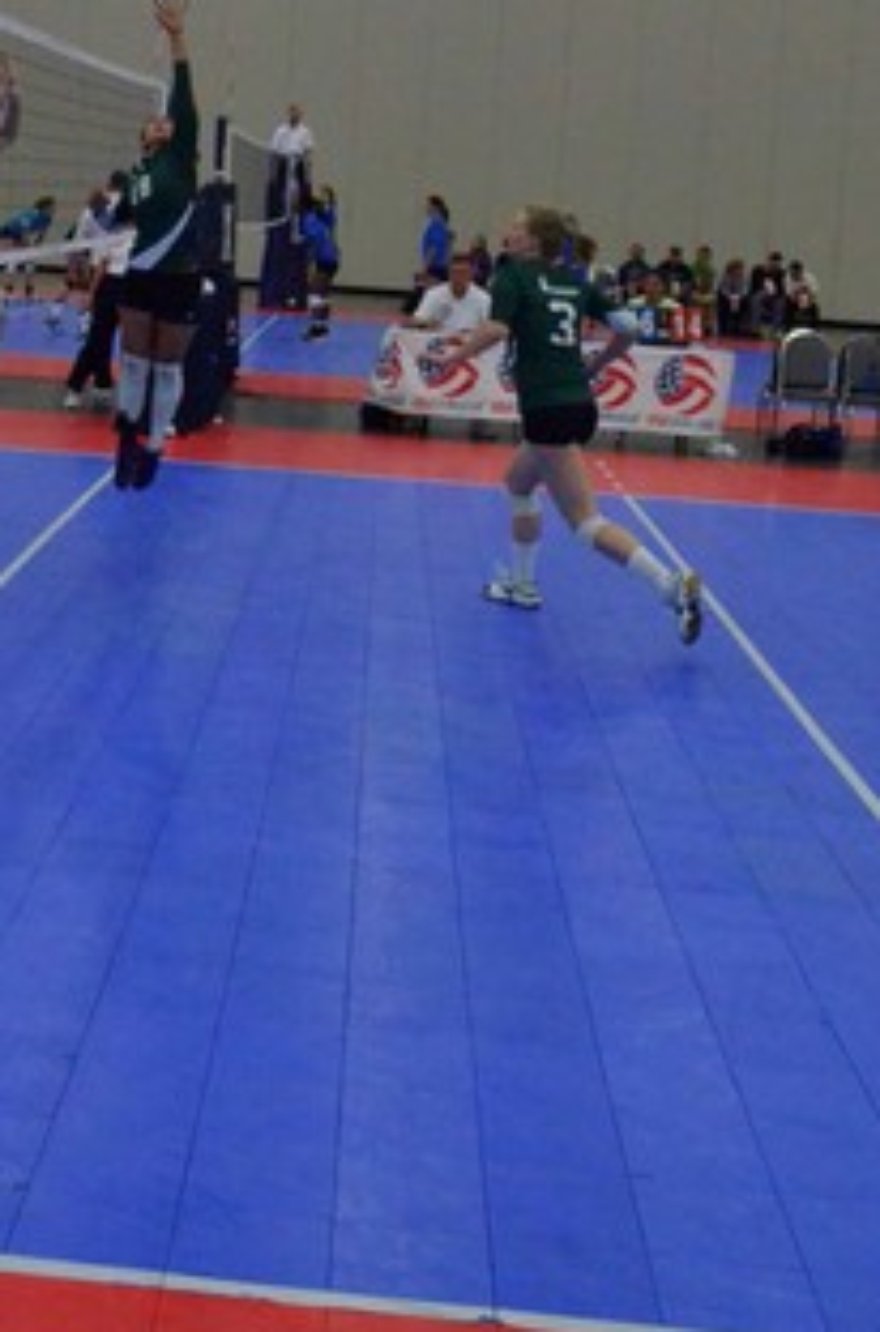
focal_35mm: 52
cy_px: 290
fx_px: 1919
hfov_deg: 25.5
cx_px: 233
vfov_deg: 37.1
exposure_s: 1/1250
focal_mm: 18
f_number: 5
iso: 6400
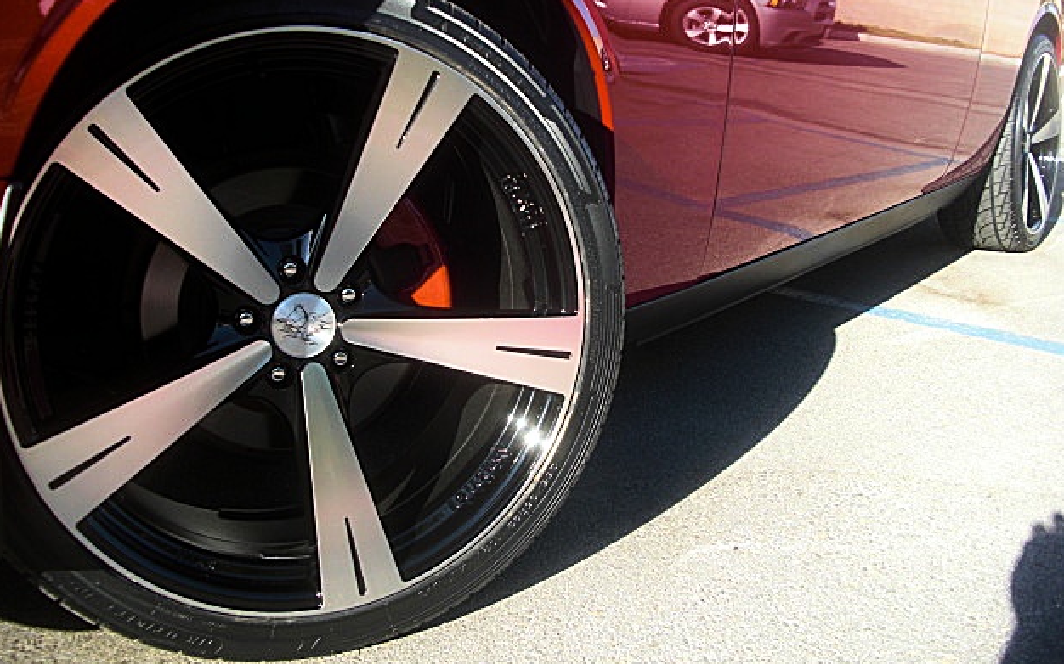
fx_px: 1131
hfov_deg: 50.4
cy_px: 268
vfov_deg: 32.7
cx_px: 534
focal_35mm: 39
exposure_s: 1/200
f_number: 2.8
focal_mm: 6.3
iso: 50
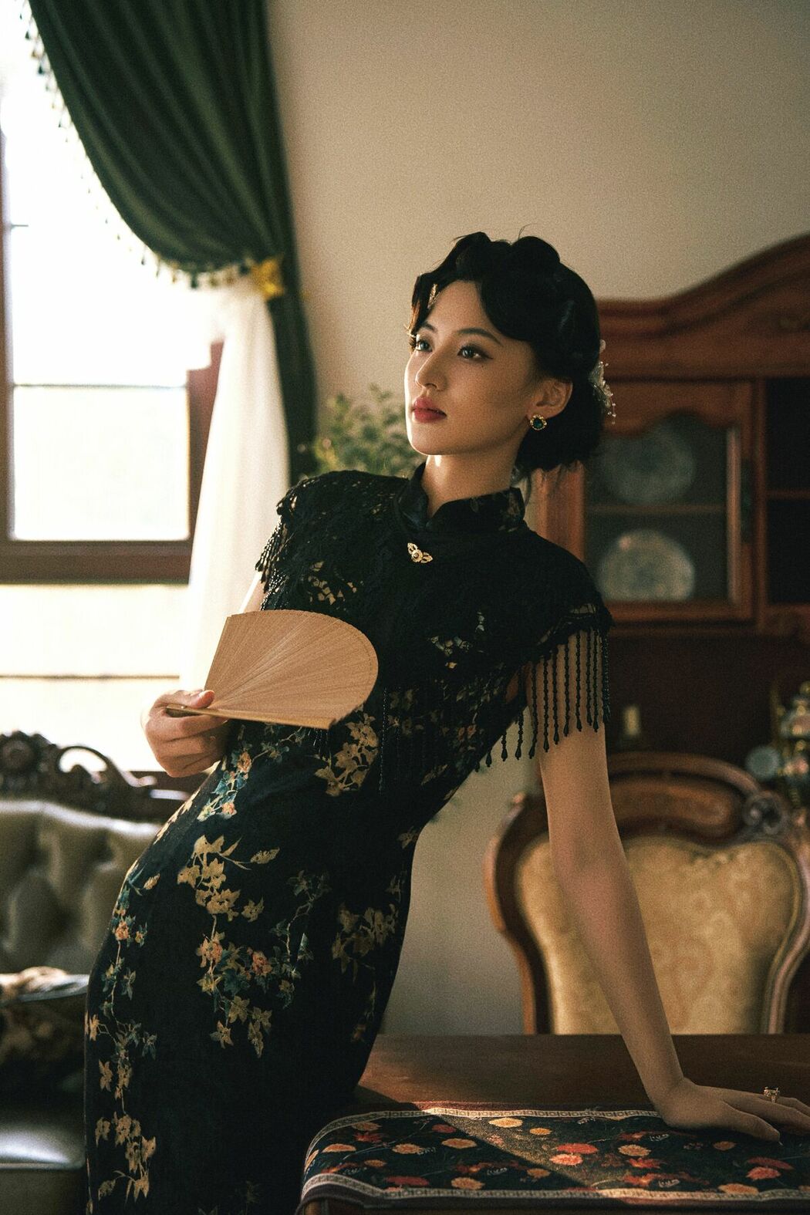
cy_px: 608
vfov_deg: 39.6
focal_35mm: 50
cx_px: 405
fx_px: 1687
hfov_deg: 27.0
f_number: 2.8
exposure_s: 1/250
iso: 500
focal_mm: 50
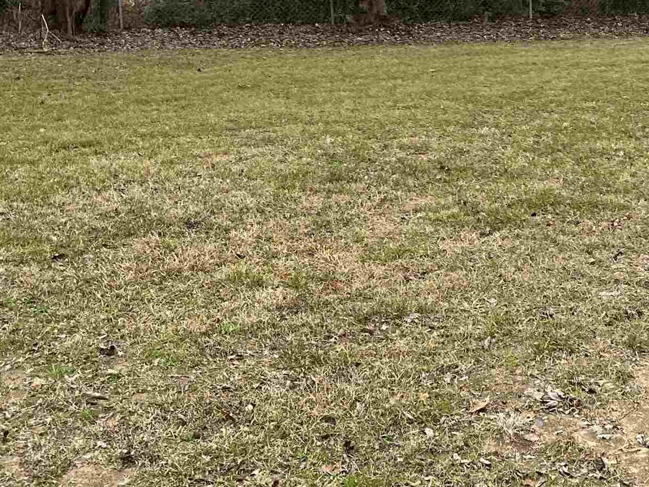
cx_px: 556
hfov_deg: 28.5
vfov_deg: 21.7
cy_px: 32
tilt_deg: -2.5
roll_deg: +3.1
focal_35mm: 66
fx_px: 1238
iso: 50
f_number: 1.6
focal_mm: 5.1
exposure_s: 1/394
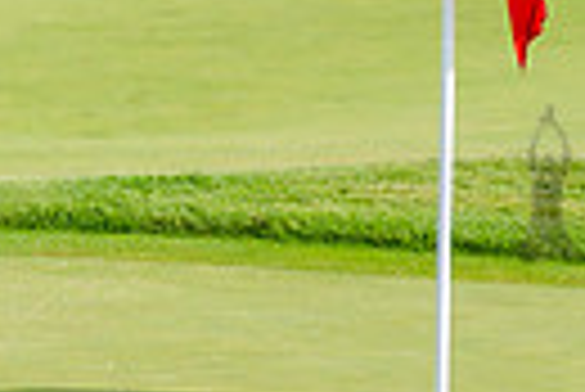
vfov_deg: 3.1
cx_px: 544
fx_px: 7239
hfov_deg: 4.6
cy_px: 182
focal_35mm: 445
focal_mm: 100
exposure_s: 1/1250
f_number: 3.5
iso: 125
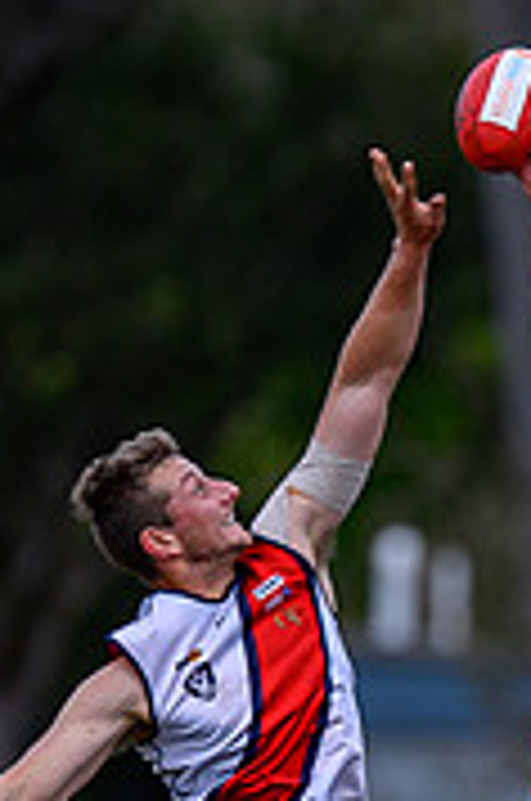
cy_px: 908
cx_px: 643
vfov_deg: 0.8
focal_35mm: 2471
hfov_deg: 0.6
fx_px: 54881
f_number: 4
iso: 220
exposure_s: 1/1250
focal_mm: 500
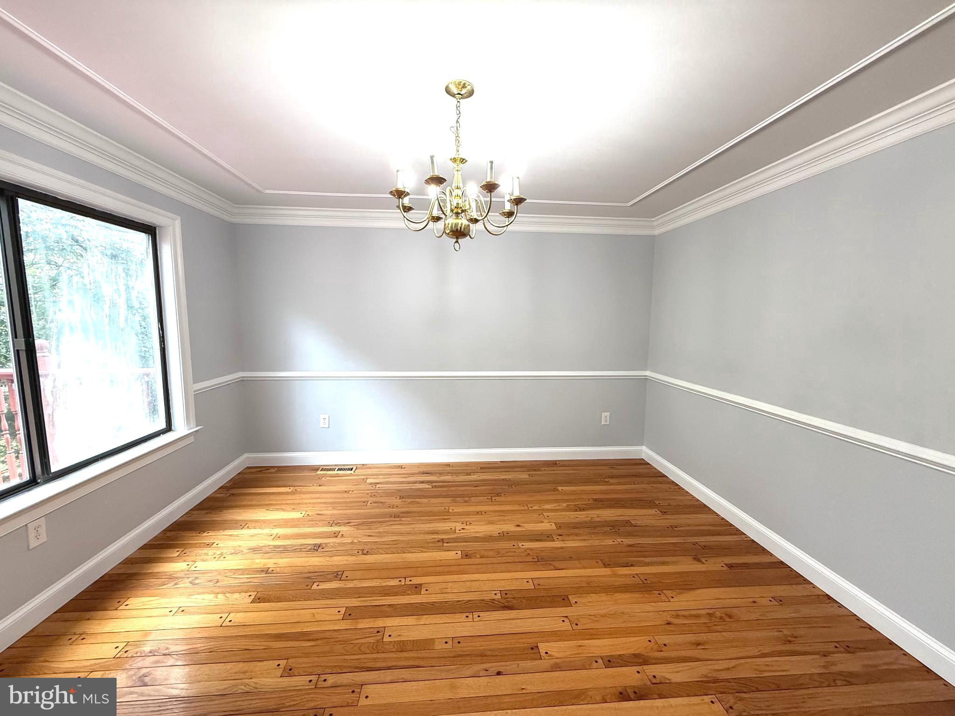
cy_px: 358
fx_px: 386
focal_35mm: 14
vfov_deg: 85.7
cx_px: 478
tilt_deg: -5.6
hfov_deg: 102.1
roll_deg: -0.9
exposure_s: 1/120
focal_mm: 2.22
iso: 160
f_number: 2.2
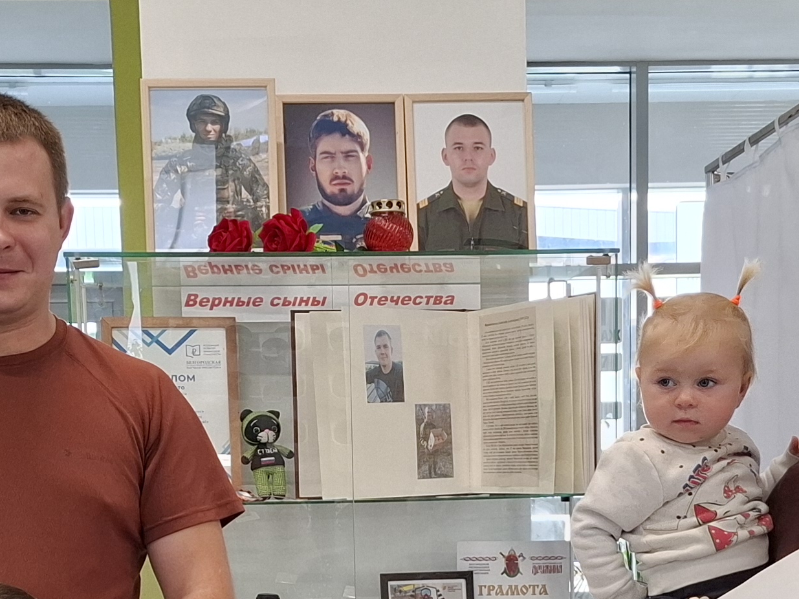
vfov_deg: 18.5
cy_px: 698
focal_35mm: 76
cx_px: 375
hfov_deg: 25.7
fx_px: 1754
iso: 250
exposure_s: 1/120
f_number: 1.8
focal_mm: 5.54
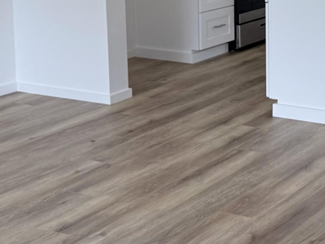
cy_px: -10
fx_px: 788
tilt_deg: -7.8
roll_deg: -0.1
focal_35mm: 84
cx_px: 370
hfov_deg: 21.9
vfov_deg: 17.1
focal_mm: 6.76
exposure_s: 1/617
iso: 100
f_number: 1.78
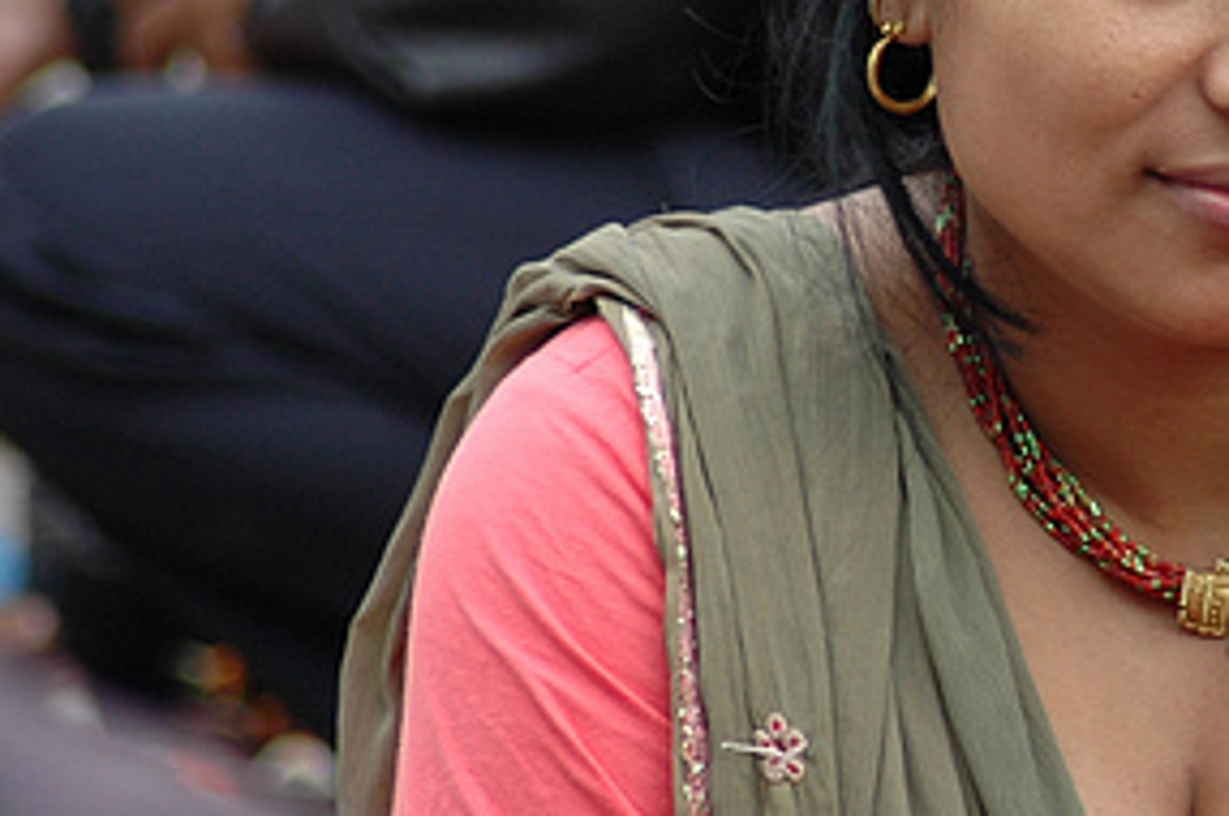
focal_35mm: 568
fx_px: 19376
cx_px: 1190
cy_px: 152
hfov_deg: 3.6
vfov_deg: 2.4
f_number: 5
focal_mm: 155
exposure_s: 1/200
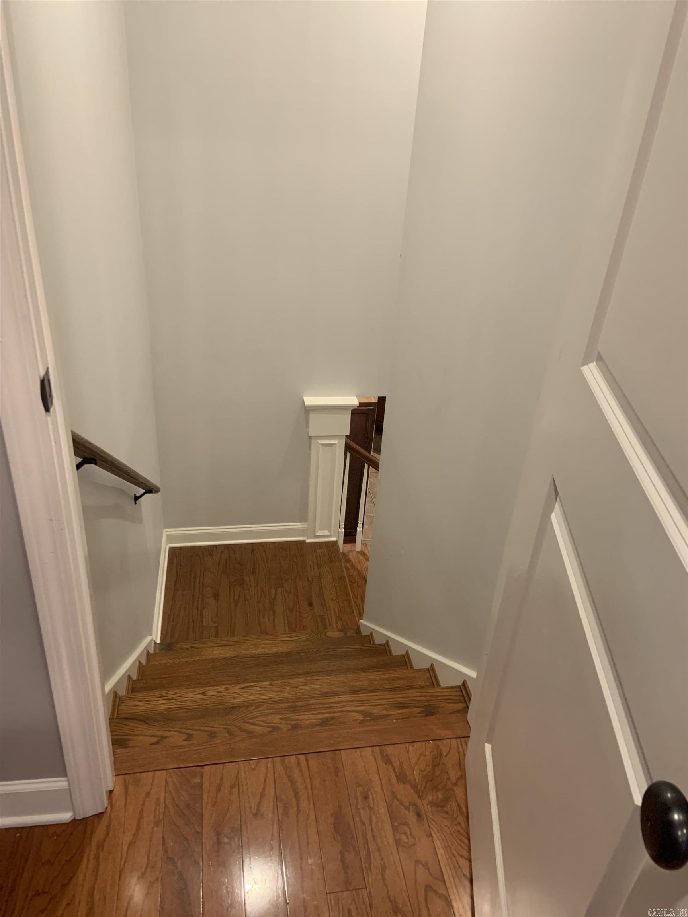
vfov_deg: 67.3
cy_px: 458
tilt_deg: -29.5
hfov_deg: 53.1
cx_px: 344
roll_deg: -3.1
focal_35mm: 26
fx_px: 689
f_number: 1.8
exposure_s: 1/60
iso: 200
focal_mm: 4.25
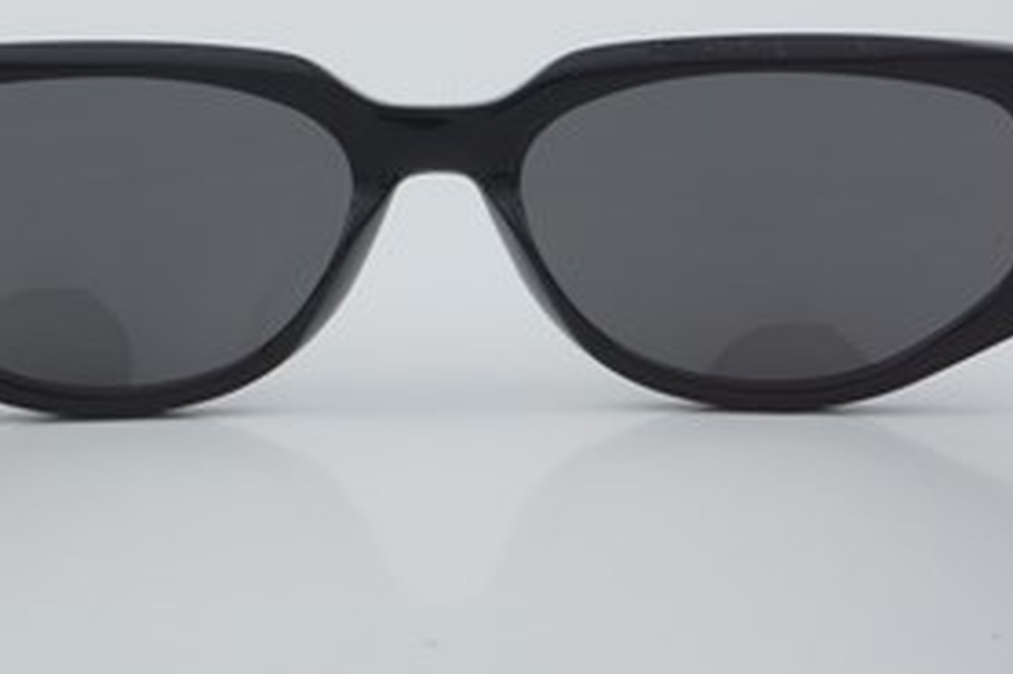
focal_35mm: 119
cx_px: 437
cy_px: 215
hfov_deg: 17.2
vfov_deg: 11.5
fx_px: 3339
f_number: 29
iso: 100
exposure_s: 1/4
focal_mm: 55
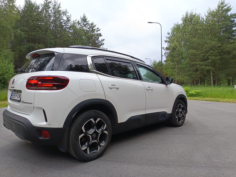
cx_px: 118
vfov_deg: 56.8
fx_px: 164
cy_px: 88
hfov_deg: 71.6
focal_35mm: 24
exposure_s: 1/100
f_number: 1.7
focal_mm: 5.31
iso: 58
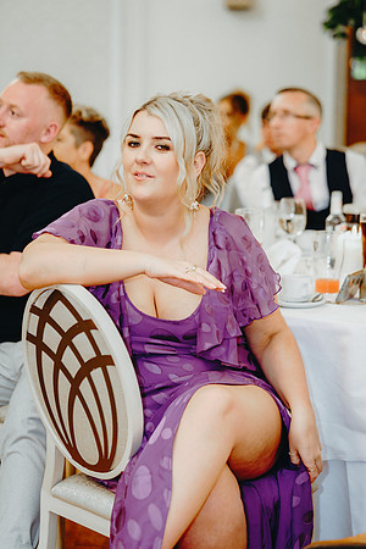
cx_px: 183
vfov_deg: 23.9
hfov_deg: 16.1
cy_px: 274
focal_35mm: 85
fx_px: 1296
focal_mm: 85
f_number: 2.8
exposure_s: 1/125
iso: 2000
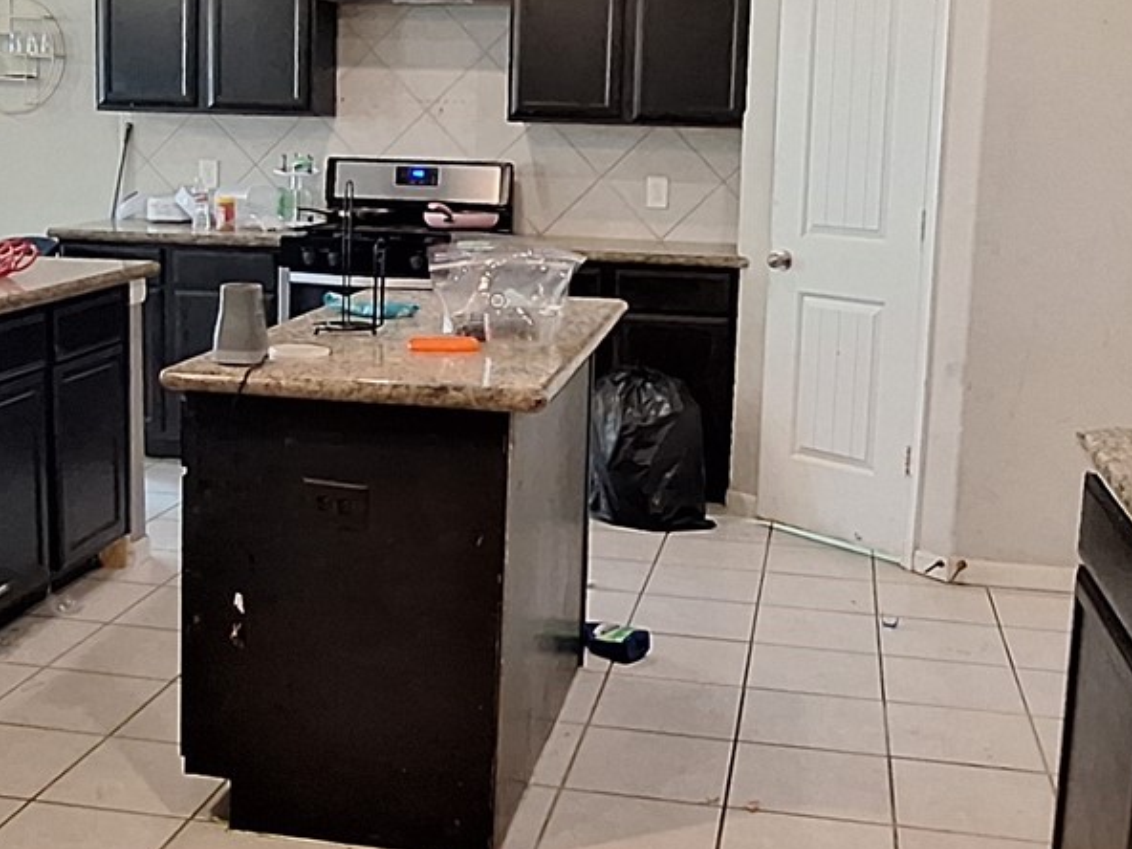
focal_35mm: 45
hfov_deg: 42.0
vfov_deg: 32.0
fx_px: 1472
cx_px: 482
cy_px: 294
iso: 250
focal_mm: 1.74
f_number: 2.2
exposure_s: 1/24
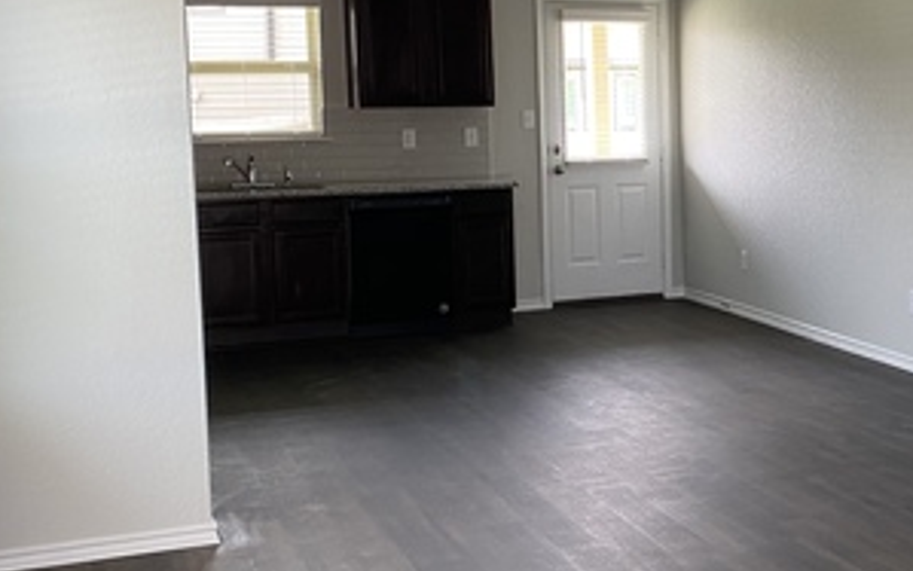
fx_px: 1468
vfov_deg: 22.0
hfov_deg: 33.1
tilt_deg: -3.1
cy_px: 229
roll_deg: +1.2
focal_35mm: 59
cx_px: 788
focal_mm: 4.25
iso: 125
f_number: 1.8
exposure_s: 1/80
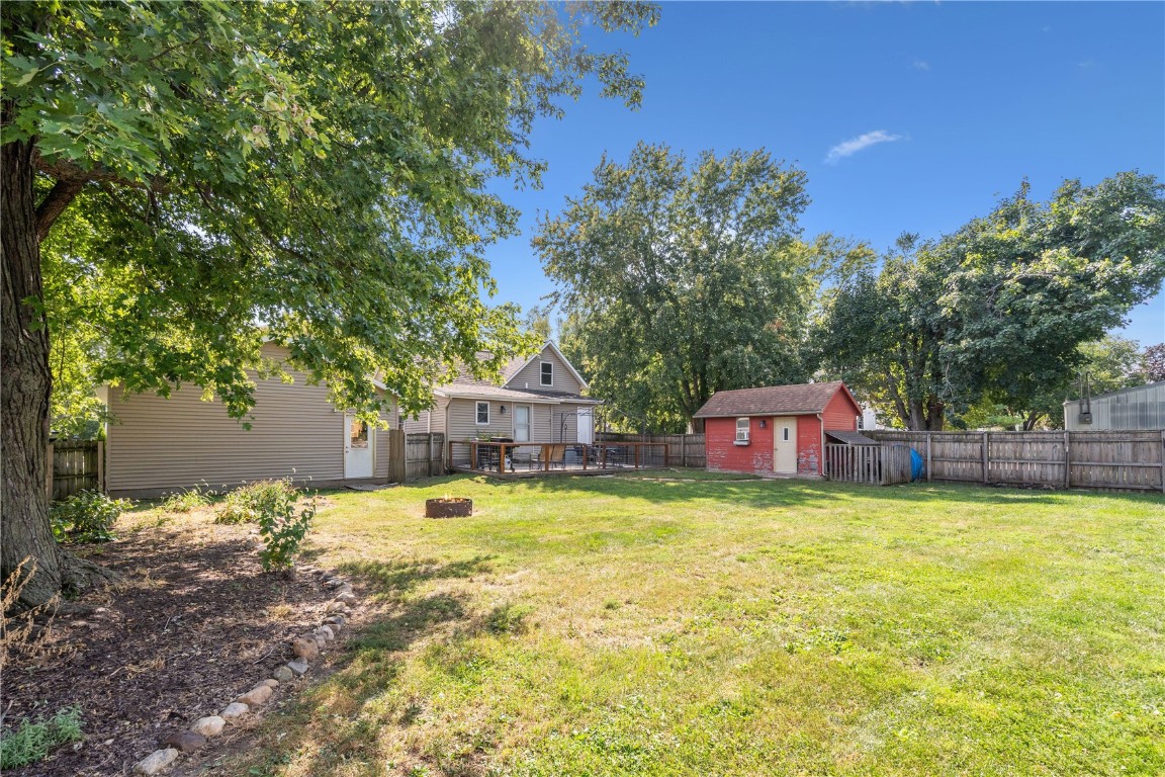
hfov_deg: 96.7
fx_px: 518
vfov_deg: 73.7
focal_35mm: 16
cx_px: 582
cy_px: 388
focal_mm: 16
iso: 400
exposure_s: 1/640
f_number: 9
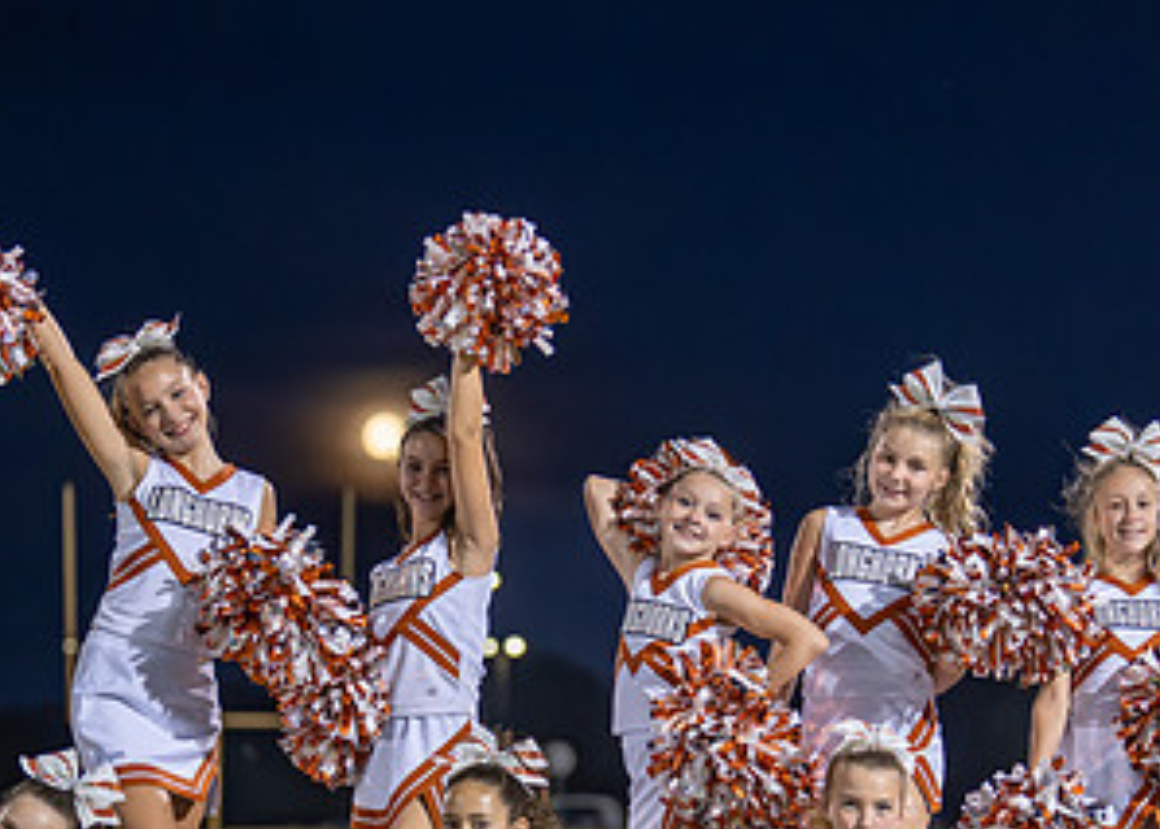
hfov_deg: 17.5
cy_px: 688
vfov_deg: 12.5
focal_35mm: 114
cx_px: 786
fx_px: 3757
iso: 2000
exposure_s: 1/1000
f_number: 1.2
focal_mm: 50
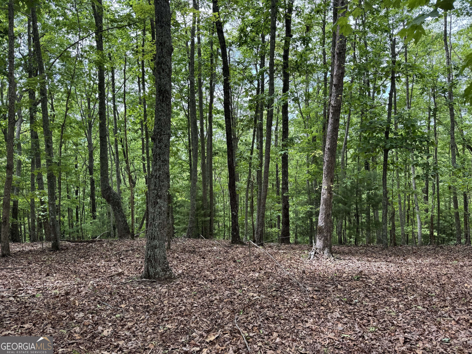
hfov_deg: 71.6
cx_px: 236
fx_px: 327
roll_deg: +0.7
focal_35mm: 24
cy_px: 177
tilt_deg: -5.0
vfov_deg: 56.8
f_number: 1.78
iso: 80
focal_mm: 6.76
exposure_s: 1/394
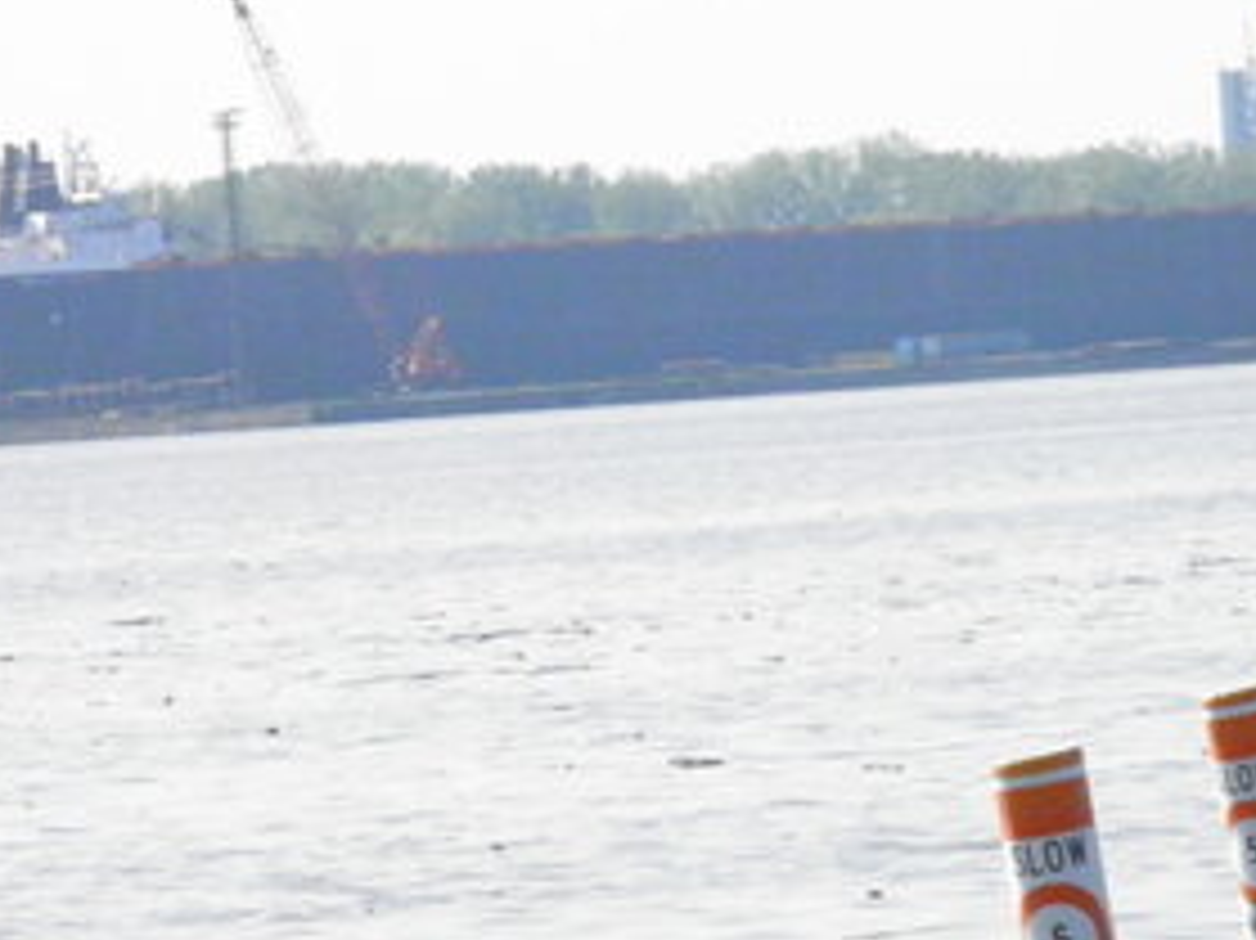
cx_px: 626
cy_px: 360
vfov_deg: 3.2
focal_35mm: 460
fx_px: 16683
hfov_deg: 4.3
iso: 800
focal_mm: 57.7
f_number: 7.7
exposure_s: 1/2000
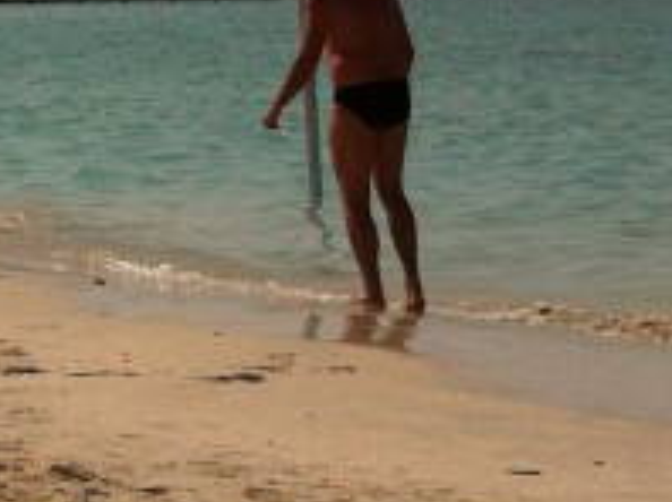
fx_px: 3509
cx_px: -411
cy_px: -441
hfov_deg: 10.5
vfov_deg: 7.9
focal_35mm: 181
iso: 80
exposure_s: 1/6033
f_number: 2.8
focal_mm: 3.85
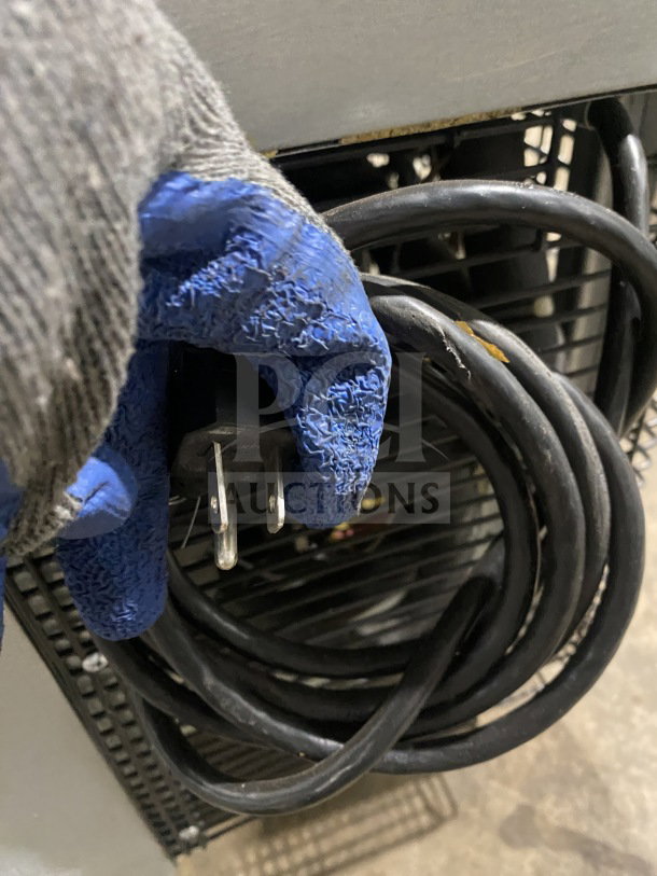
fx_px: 632
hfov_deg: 54.9
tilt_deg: -41.0
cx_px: 328
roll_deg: +5.6
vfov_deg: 69.4
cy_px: 438
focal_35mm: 25
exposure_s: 1/30
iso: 800
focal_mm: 4.25
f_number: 1.8
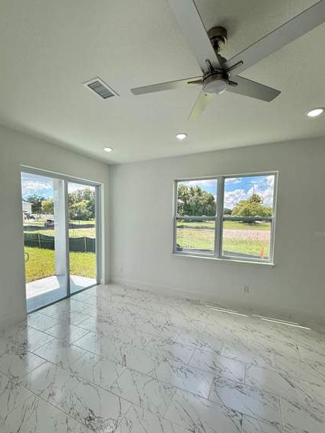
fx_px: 200
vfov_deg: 94.3
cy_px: 234
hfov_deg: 78.1
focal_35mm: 16
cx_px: 158
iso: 64
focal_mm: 2.22
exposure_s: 1/717
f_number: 2.2
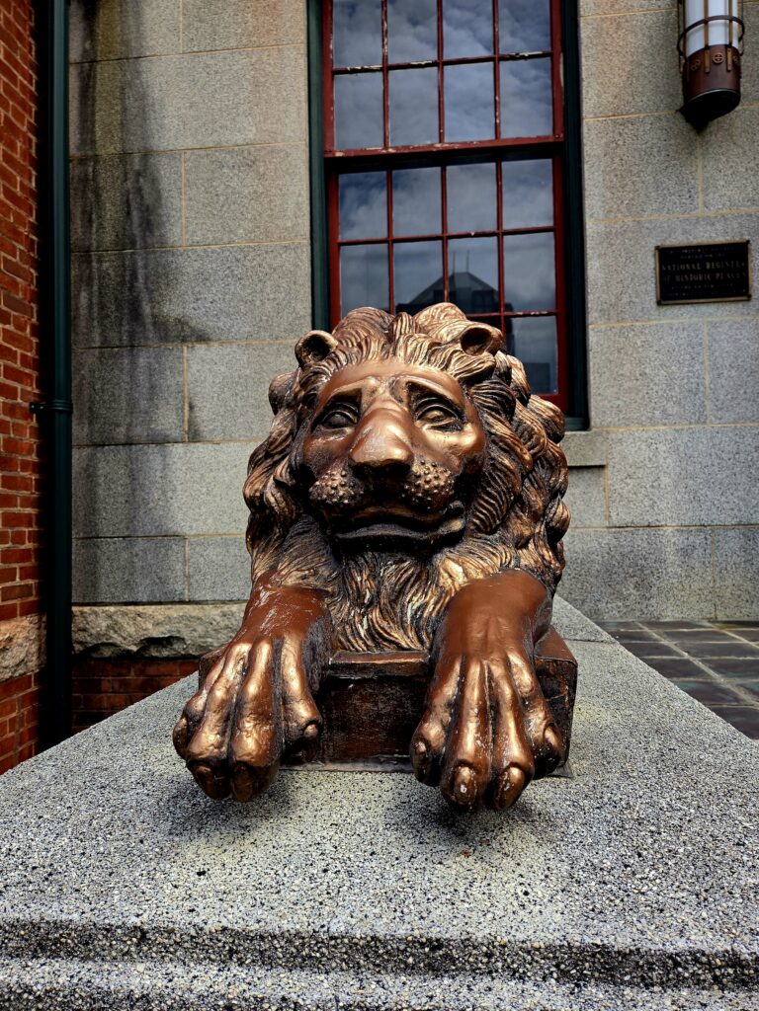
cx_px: 380
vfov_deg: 73.9
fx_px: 672
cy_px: 506
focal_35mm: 23
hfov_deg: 58.9
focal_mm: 5.4
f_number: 1.8
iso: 80
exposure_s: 1/5000
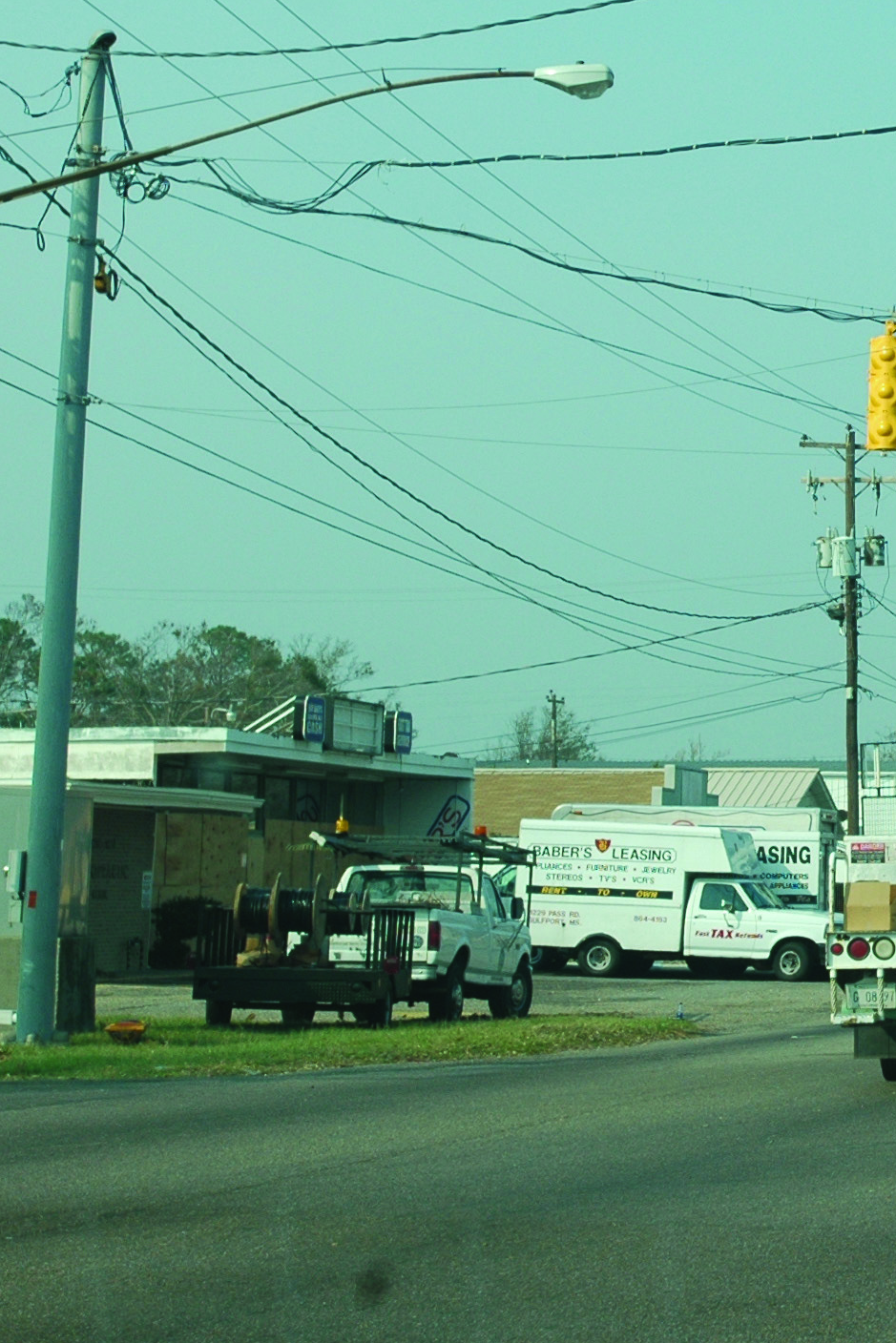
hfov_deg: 11.6
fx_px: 4182
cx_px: 1419
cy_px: 395
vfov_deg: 18.2
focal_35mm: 112
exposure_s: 1/320
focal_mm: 35
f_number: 10
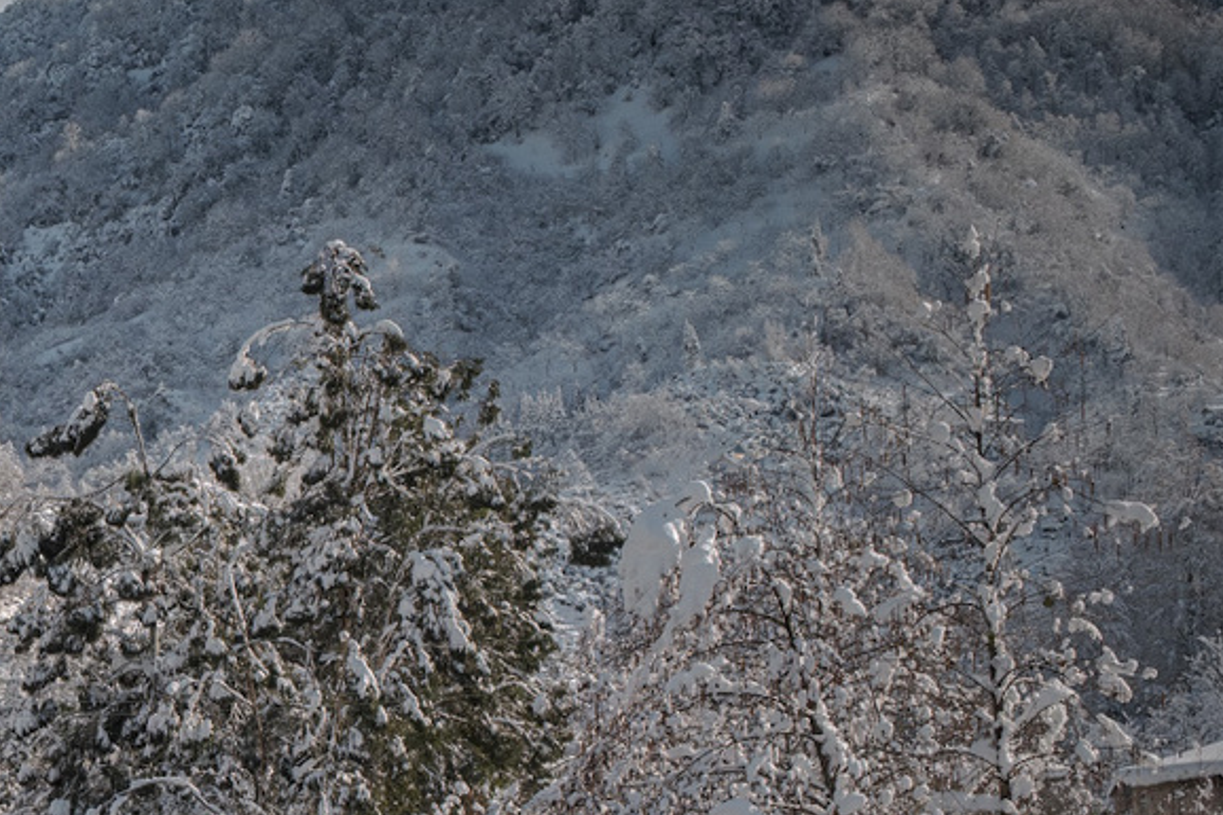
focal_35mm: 109
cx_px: -396
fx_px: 3702
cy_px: 927
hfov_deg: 17.5
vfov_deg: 12.3
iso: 500
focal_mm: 23
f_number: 13
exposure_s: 1/1000
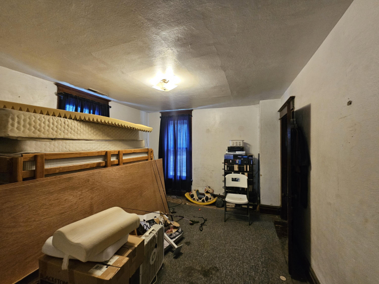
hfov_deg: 106.2
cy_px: 142
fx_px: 142
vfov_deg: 89.9
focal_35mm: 13
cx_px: 190
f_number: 2.2
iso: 500
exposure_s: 1/30
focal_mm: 2.2
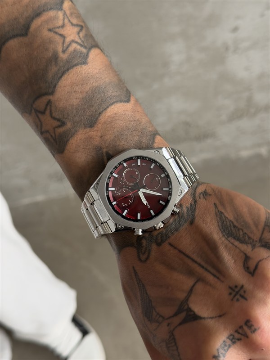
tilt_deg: -60.5
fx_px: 499
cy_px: 180
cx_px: 135
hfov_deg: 30.3
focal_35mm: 48
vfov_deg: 39.7
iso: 160
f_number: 1.78
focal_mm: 6.76
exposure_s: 1/60
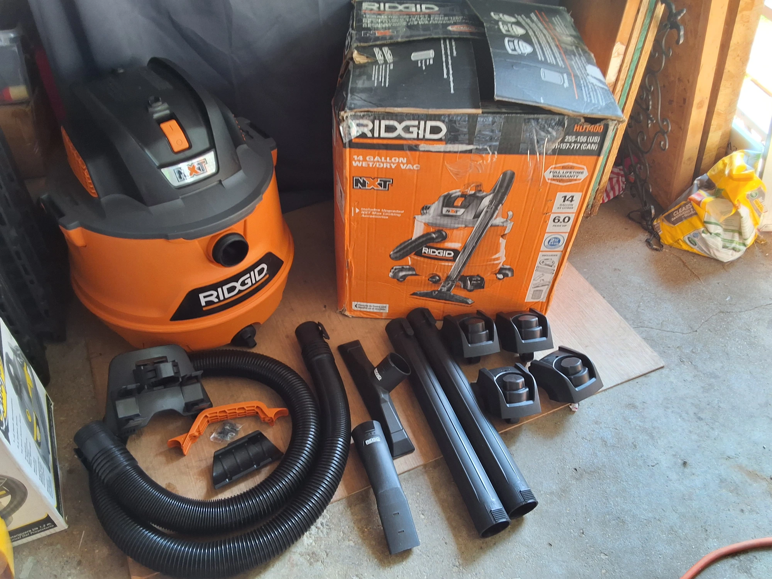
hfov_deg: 63.4
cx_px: 386
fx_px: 624
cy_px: 290
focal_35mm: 28
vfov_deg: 49.7
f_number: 1.9
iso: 64
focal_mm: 2.91
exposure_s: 1/40
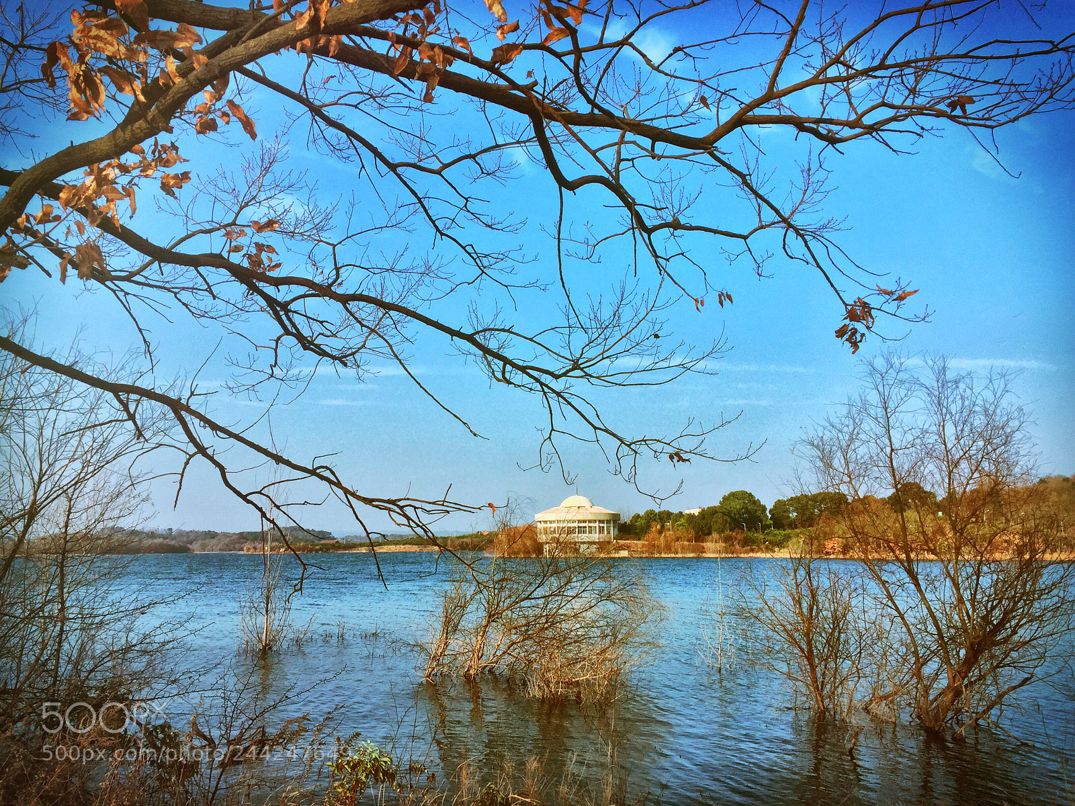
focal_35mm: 29
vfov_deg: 48.2
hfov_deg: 61.7
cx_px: 538
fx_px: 901
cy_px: 403
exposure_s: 1/1522
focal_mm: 4.15
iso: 32
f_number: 2.2
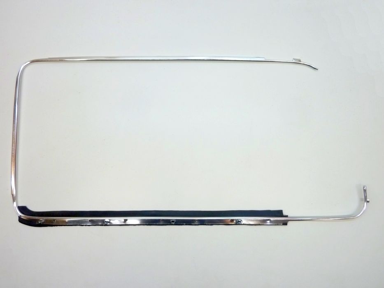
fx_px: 322
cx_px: 192
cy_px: 144
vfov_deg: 48.2
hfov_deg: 61.7
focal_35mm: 29
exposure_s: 1/30
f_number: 3.4
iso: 250
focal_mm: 4.7
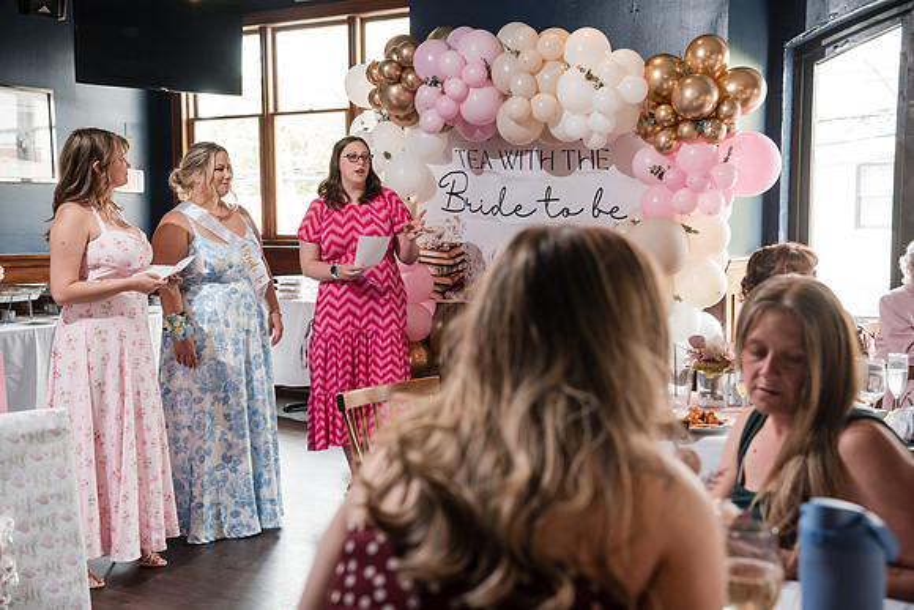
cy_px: 305
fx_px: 1143
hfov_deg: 43.6
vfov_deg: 29.9
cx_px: 457
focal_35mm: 45
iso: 1250
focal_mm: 45
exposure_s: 1/250
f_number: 4
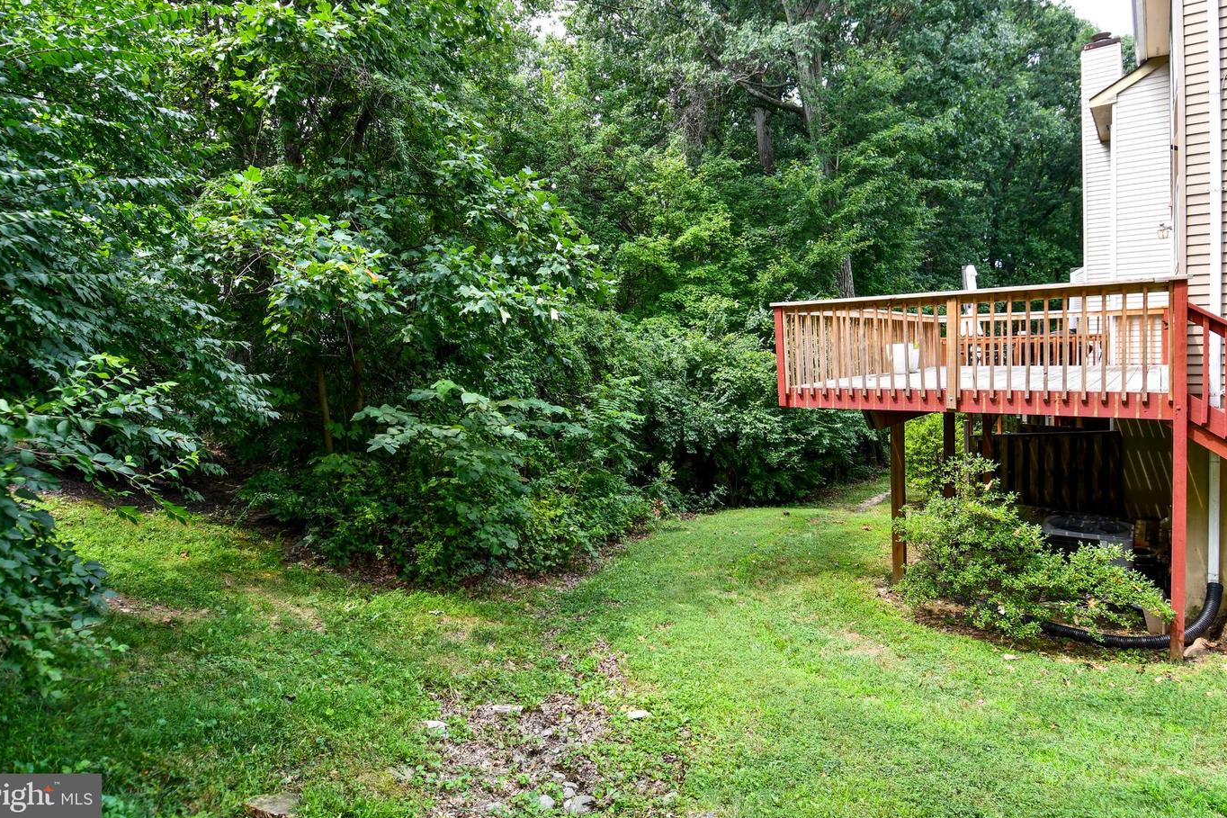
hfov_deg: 86.9
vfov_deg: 64.5
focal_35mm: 19
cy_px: 388
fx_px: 647
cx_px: 609
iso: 400
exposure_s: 1/250
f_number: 5.6
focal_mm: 12
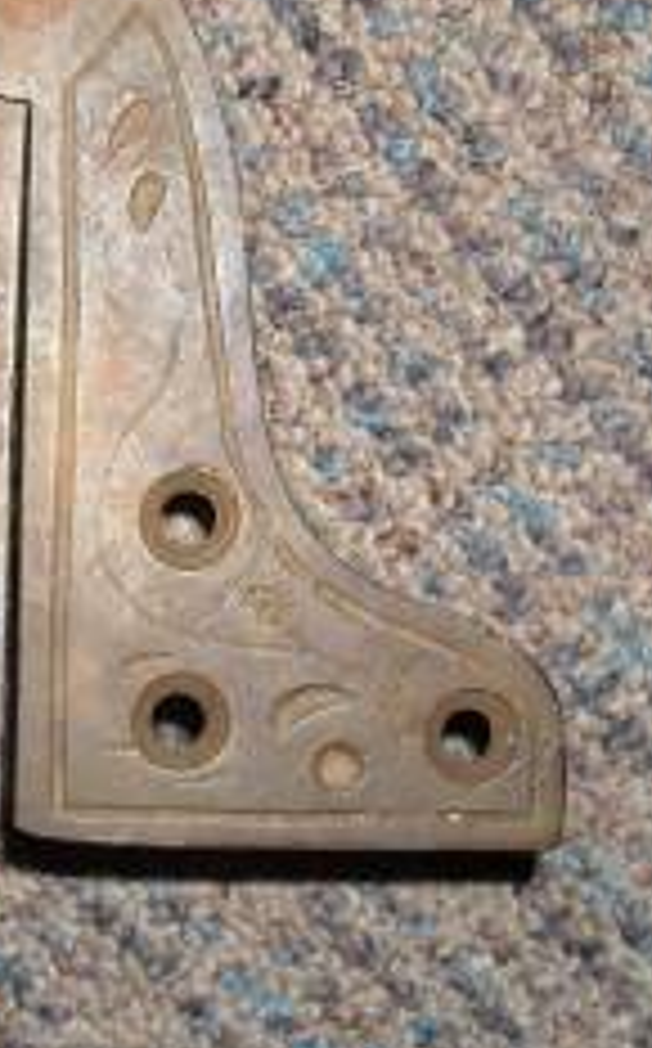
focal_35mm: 78
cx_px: 97
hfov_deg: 16.5
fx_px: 2224
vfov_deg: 26.4
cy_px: 394
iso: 64
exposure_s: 1/60
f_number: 2.8
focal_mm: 5.7
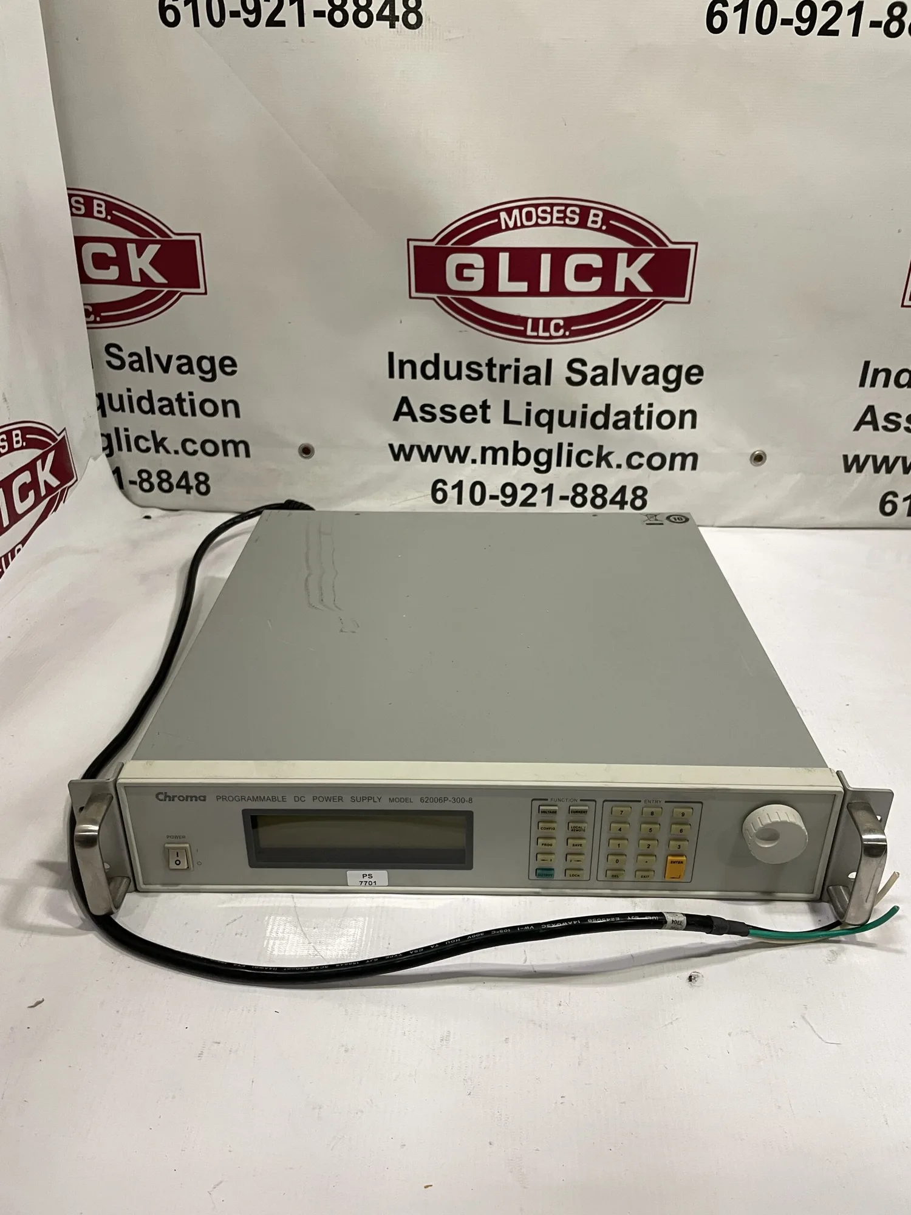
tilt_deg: -28.0
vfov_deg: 67.3
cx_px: 456
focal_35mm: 26
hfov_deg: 53.1
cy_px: 608
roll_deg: -1.4
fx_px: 912
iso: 125
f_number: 1.6
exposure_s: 1/60
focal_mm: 4.2
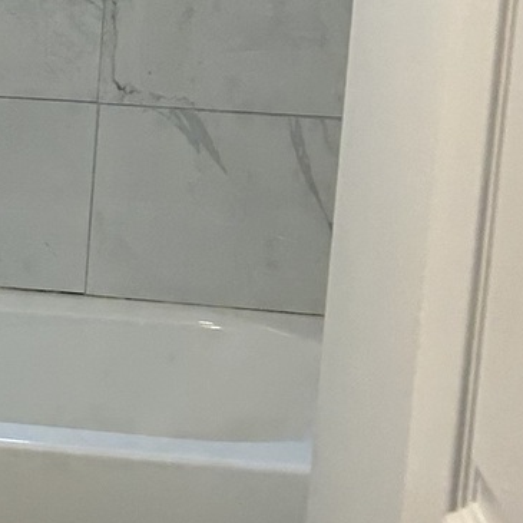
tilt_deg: -14.7
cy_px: 103
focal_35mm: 145
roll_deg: +1.6
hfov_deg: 10.8
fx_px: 2479
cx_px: -579
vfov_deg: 12.0
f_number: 1.5
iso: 80
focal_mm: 5.7
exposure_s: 1/120
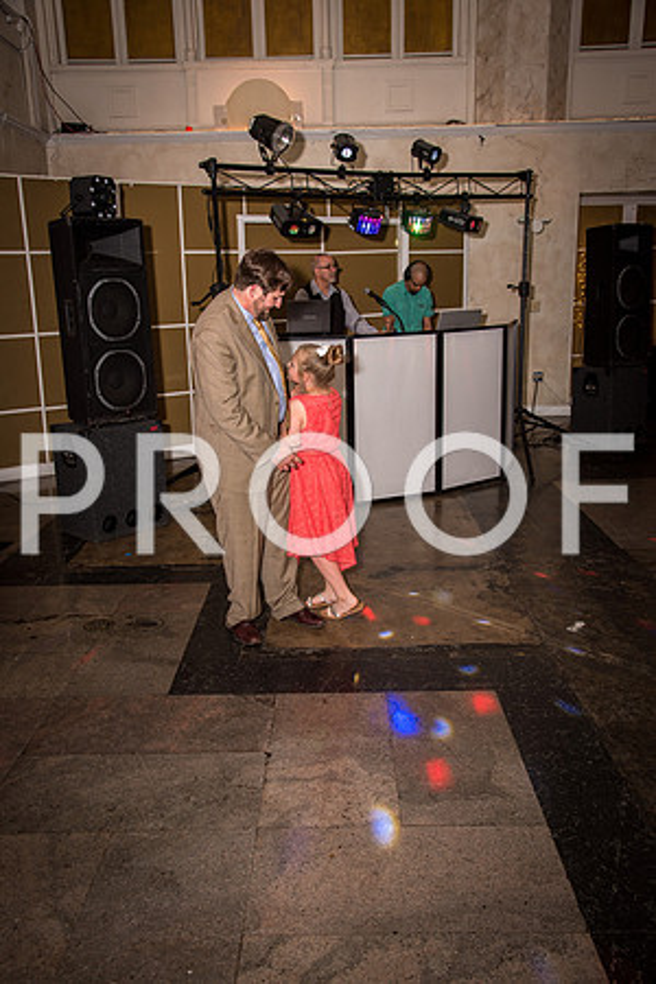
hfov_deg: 41.1
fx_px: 875
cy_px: 492
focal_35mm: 32
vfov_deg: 58.7
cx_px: 328
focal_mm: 32
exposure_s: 1/80
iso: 200
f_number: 7.1
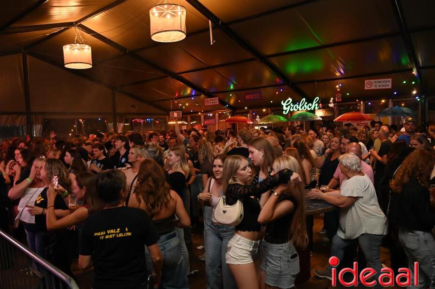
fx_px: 314
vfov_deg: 49.4
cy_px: 153
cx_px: 207
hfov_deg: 69.4
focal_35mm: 26
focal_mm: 24
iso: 6400
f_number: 4
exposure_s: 1/60
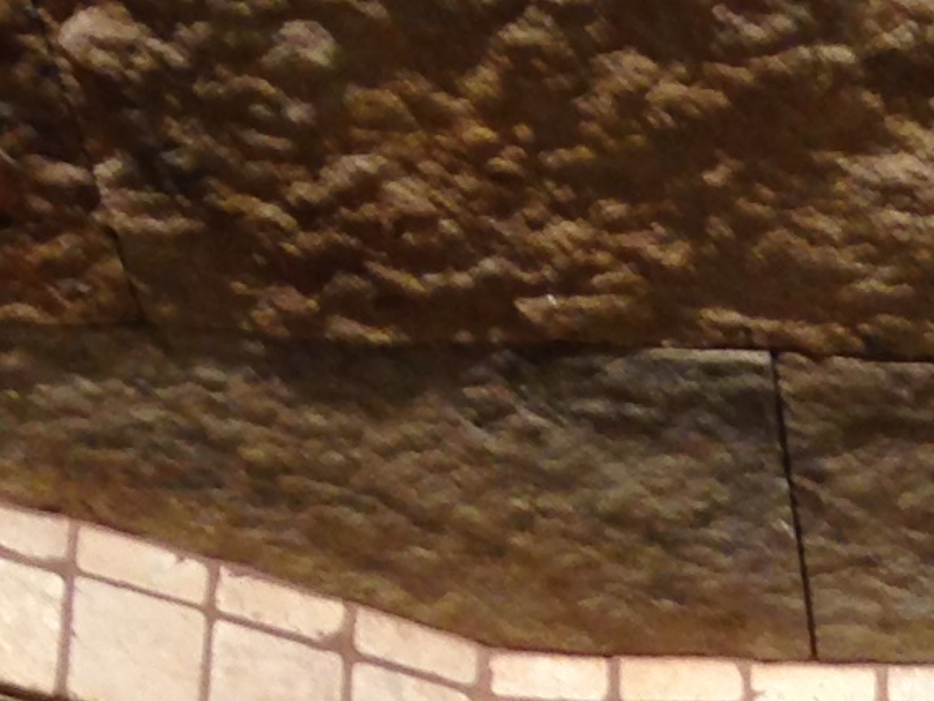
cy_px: 1934
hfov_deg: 10.2
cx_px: 1420
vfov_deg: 7.2
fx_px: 5046
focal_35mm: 187
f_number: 2.4
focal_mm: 4.12
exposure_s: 1/20
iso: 64
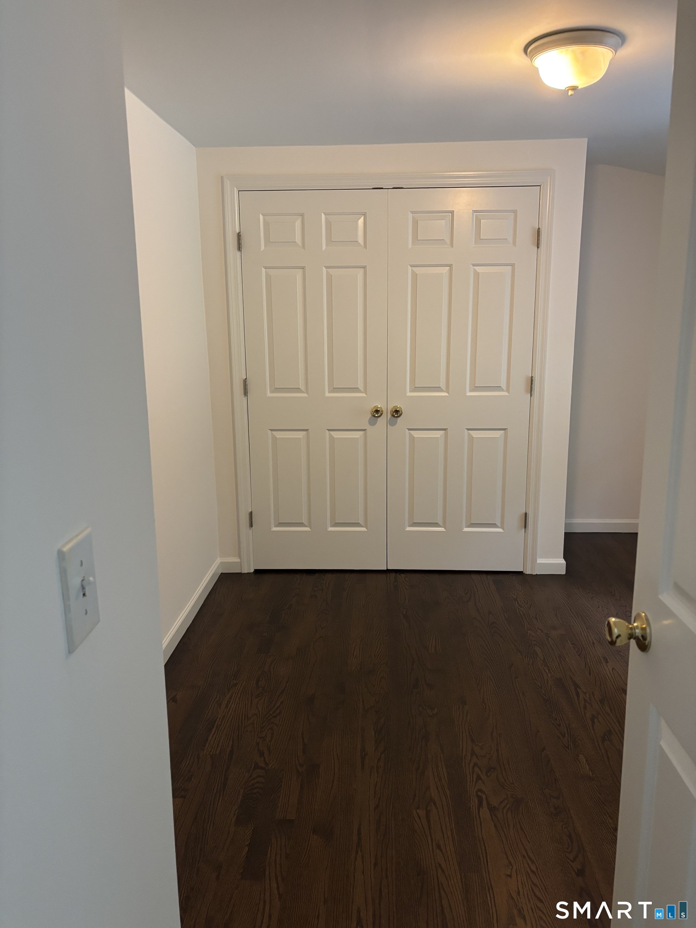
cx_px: 348
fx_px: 697
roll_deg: +1.0
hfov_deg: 53.1
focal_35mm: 26
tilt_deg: -10.5
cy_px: 464
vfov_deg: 67.3
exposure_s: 1/40
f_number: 1.6
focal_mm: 5.96
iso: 400
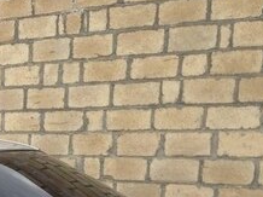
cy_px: 285
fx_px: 759
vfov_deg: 13.9
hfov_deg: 18.1
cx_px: -94
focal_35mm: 100
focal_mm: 4.12
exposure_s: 1/475
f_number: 2.4
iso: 50
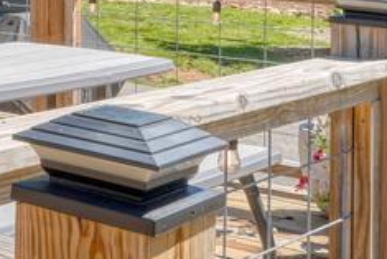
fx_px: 1258
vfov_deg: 11.4
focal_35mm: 117
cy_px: -104
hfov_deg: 15.2
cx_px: -310
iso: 100
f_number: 9
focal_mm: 12.2
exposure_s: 1/20
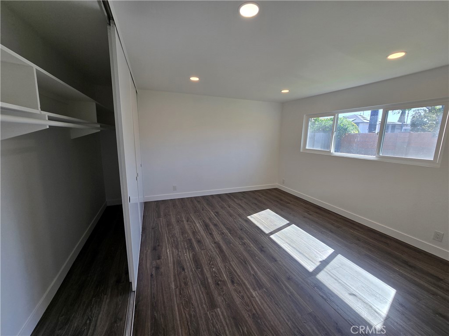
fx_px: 169
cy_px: 168
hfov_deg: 106.2
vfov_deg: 89.9
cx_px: 224
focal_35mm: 13
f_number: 2.2
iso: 50
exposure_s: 1/217
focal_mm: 2.2
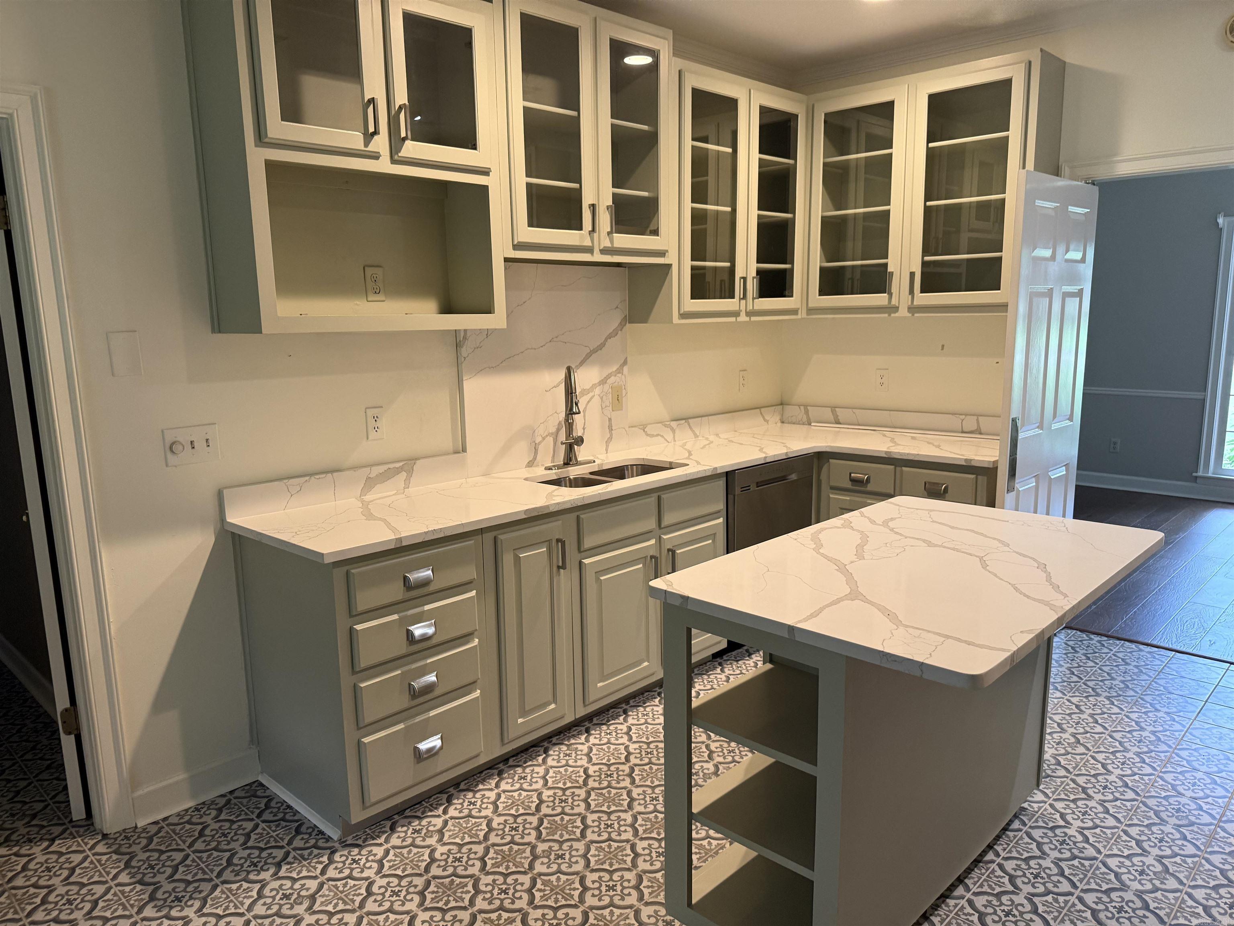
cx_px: 617
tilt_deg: -9.6
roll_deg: +0.9
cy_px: 463
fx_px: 856
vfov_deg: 56.8
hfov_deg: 71.6
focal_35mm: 24
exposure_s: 1/60
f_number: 1.78
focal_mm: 6.76
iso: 250
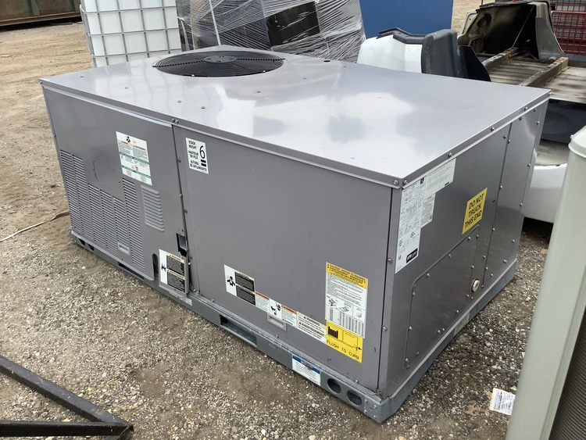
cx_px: 293
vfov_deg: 45.5
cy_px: 220
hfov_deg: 58.3
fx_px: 525
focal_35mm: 31
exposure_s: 1/806
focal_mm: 3.3
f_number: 2.4
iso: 25
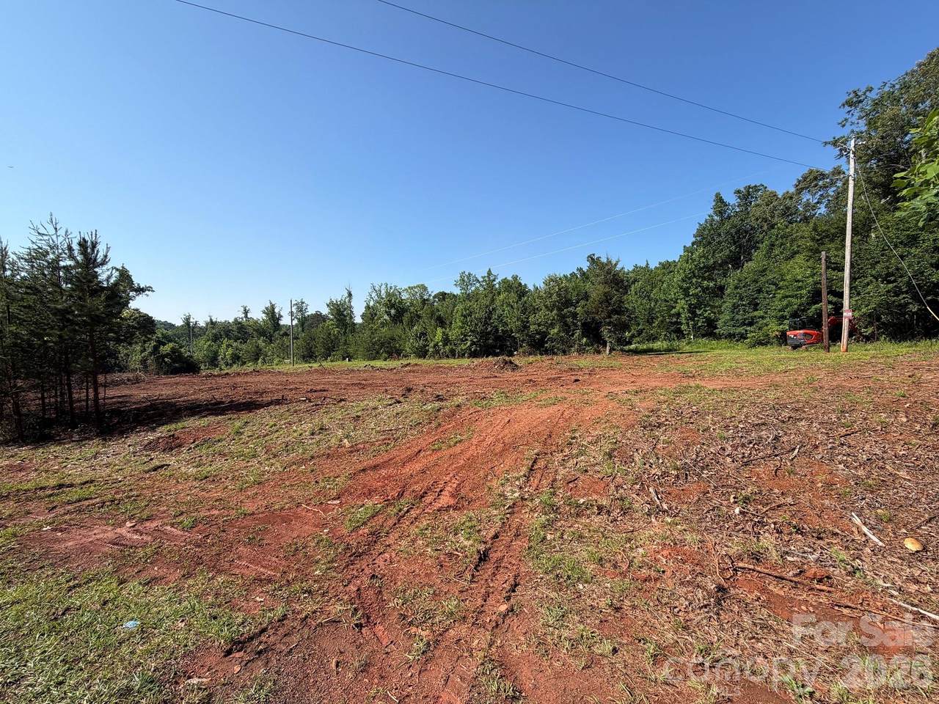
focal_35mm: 14
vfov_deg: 85.7
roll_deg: +0.9
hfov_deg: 102.1
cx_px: 470
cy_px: 352
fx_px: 380
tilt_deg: -1.3
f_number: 2.2
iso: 25
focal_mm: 2.22
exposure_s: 1/770
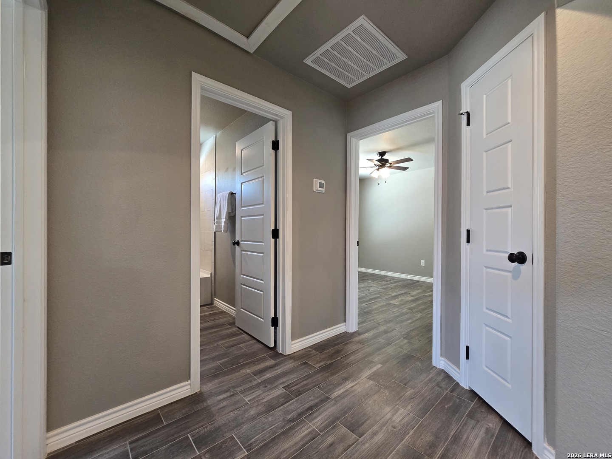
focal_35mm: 13
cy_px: 230
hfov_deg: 106.2
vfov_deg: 89.9
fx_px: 230
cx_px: 306
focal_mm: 2.2
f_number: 2.2
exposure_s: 1/60
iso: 200
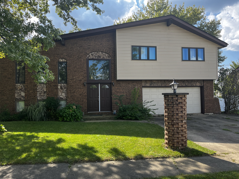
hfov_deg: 67.3
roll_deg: +1.0
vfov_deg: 53.1
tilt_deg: +1.9
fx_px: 180
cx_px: 120
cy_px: 90
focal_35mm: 26
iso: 50
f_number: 1.6
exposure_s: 1/959
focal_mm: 5.1
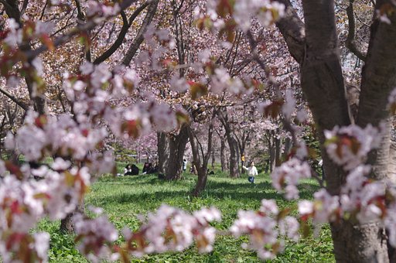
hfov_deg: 19.5
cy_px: 132
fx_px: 1154
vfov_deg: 13.0
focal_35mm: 105
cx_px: 198
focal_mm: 70
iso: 100
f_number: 5
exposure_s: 1/100
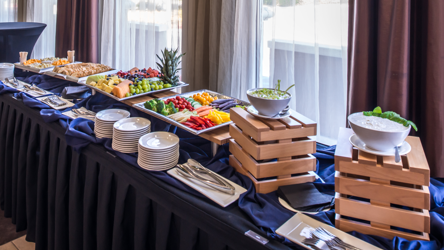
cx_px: 173
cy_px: 128
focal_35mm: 32
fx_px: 377
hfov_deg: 60.4
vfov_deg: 36.7
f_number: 9.5
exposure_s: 1/8
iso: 640
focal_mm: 24
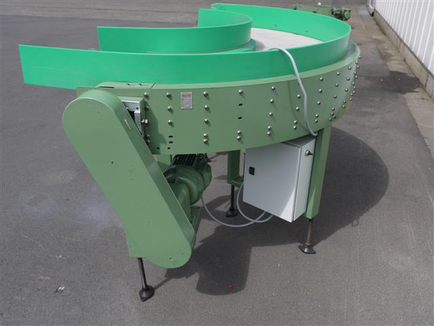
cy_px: 163
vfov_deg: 44.2
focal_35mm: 32
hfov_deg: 56.8
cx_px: 217
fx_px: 401
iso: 100
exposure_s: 1/320
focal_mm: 16
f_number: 7.1
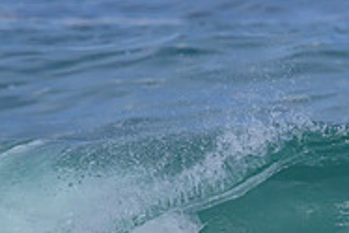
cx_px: 381
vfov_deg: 0.4
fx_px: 32326
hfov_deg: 0.6
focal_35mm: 3332
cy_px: 239
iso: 720
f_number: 11
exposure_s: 1/2000
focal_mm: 800
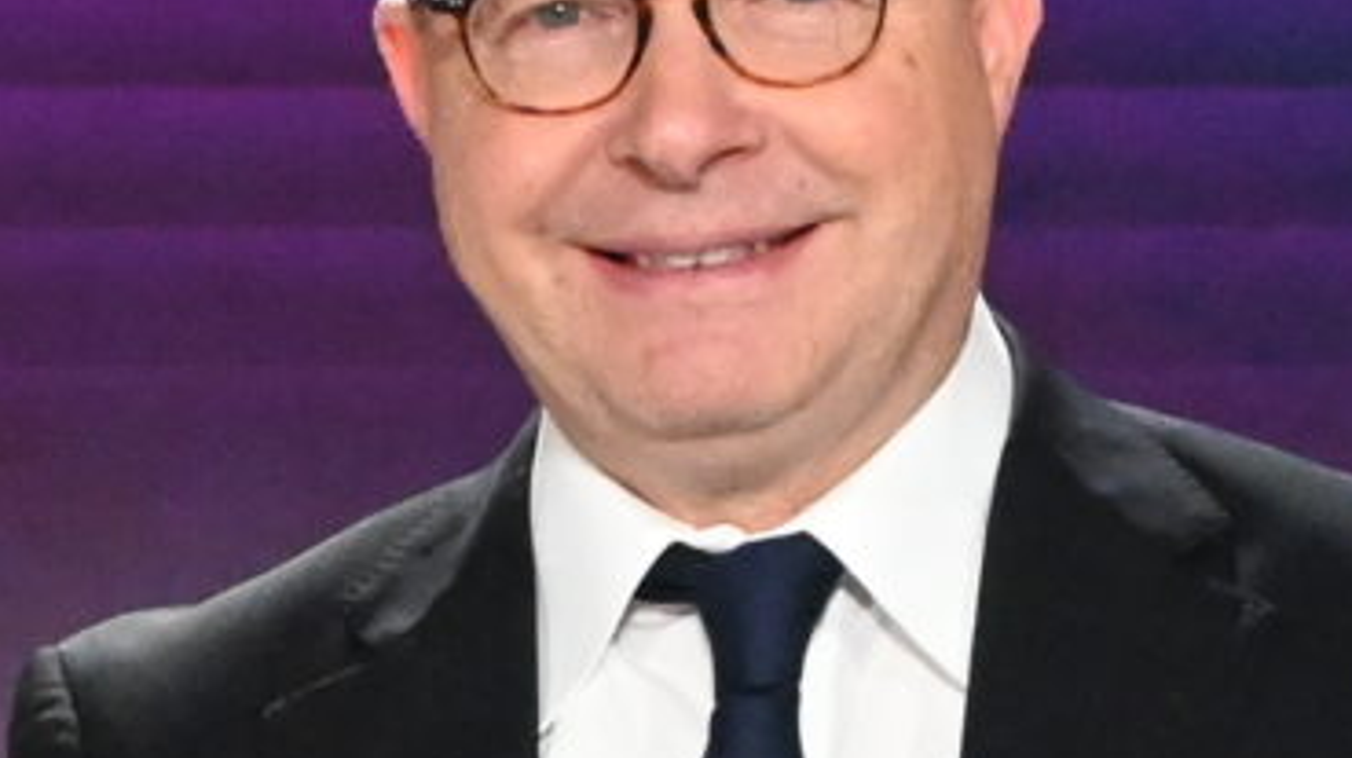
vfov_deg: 3.3
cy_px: 859
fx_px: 13292
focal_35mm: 371
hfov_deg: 5.8
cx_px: 110
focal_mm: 34
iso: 5000
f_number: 5
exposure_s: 1/400
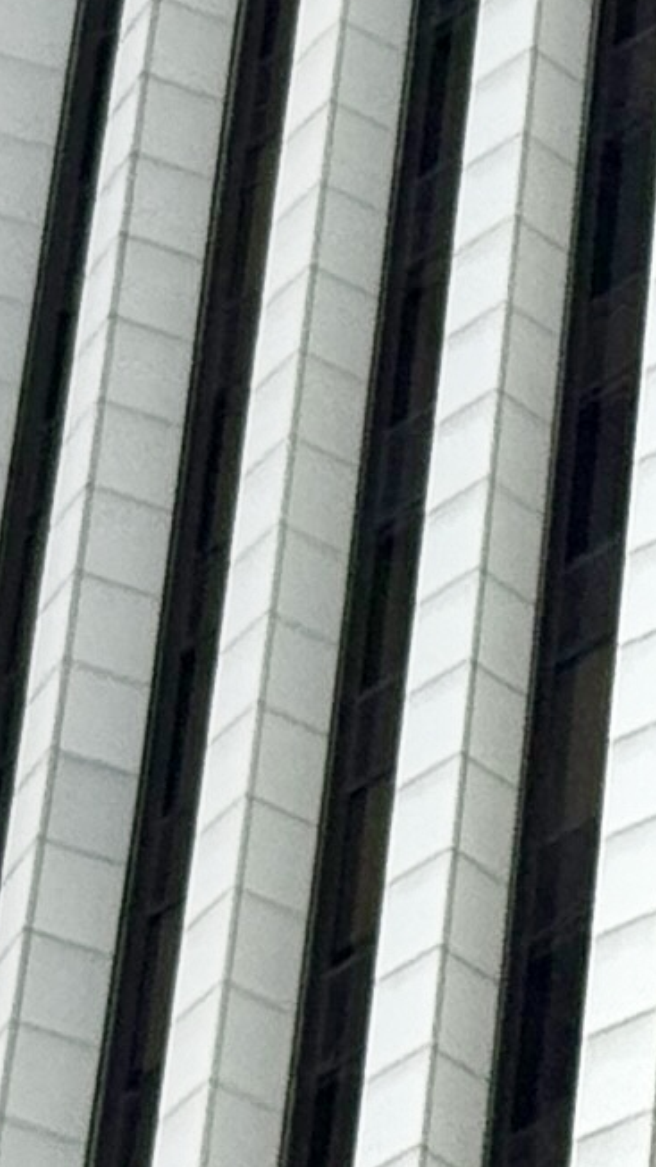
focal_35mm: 323
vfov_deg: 6.6
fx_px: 9995
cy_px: -227
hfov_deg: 3.7
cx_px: 1609
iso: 64
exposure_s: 1/2604
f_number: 1.78
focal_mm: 6.86
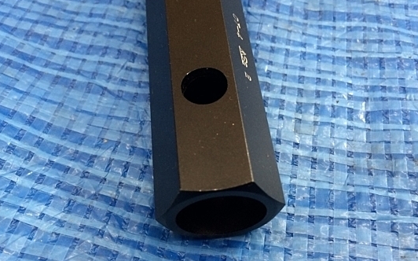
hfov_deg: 52.7
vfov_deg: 34.4
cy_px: 140
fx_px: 421
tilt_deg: -55.4
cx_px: 186
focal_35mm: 37
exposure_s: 1/30
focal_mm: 4.15
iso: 100
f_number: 2.2
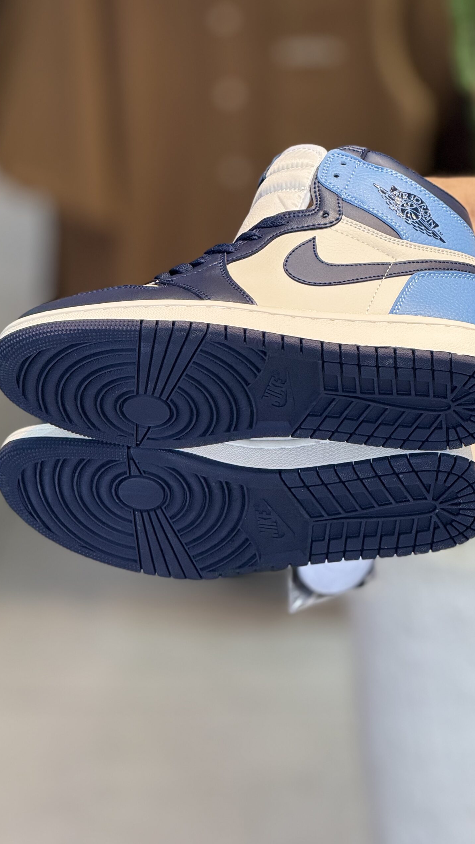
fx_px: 2934
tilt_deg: -15.9
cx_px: 286
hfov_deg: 9.3
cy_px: 422
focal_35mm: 131
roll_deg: +0.3
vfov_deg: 16.4
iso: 80
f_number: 2.8
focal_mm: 15.66
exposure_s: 1/100
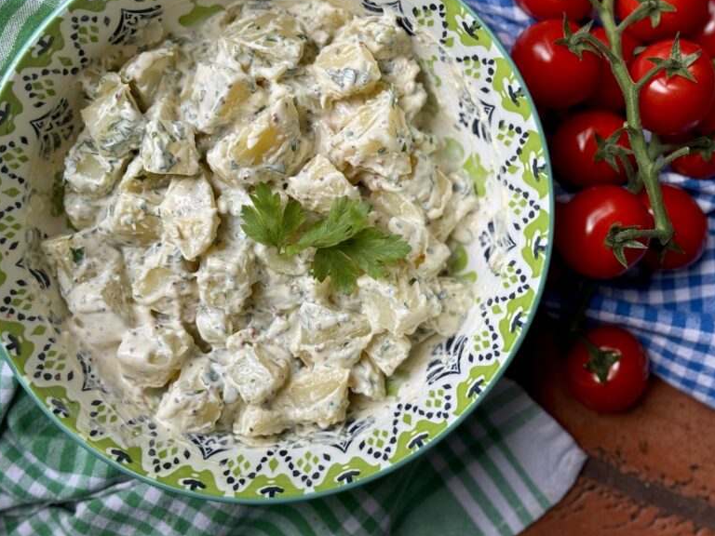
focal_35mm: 60
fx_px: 1239
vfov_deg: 24.4
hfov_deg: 32.2
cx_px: 374
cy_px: 217
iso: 64
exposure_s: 1/593
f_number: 1.78
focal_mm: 6.76
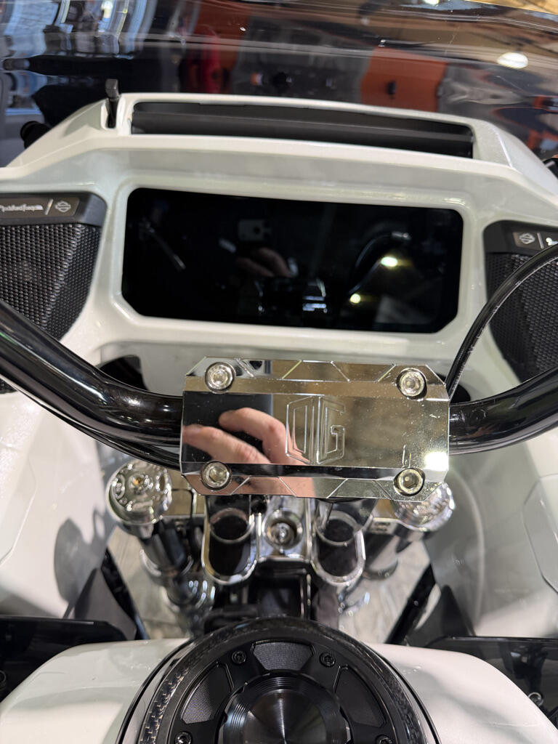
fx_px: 516
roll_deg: -18.2
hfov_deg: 56.8
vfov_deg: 71.6
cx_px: 279
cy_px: 372
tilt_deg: -25.7
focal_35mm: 24
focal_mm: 6.76
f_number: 1.78
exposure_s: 1/60
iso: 200
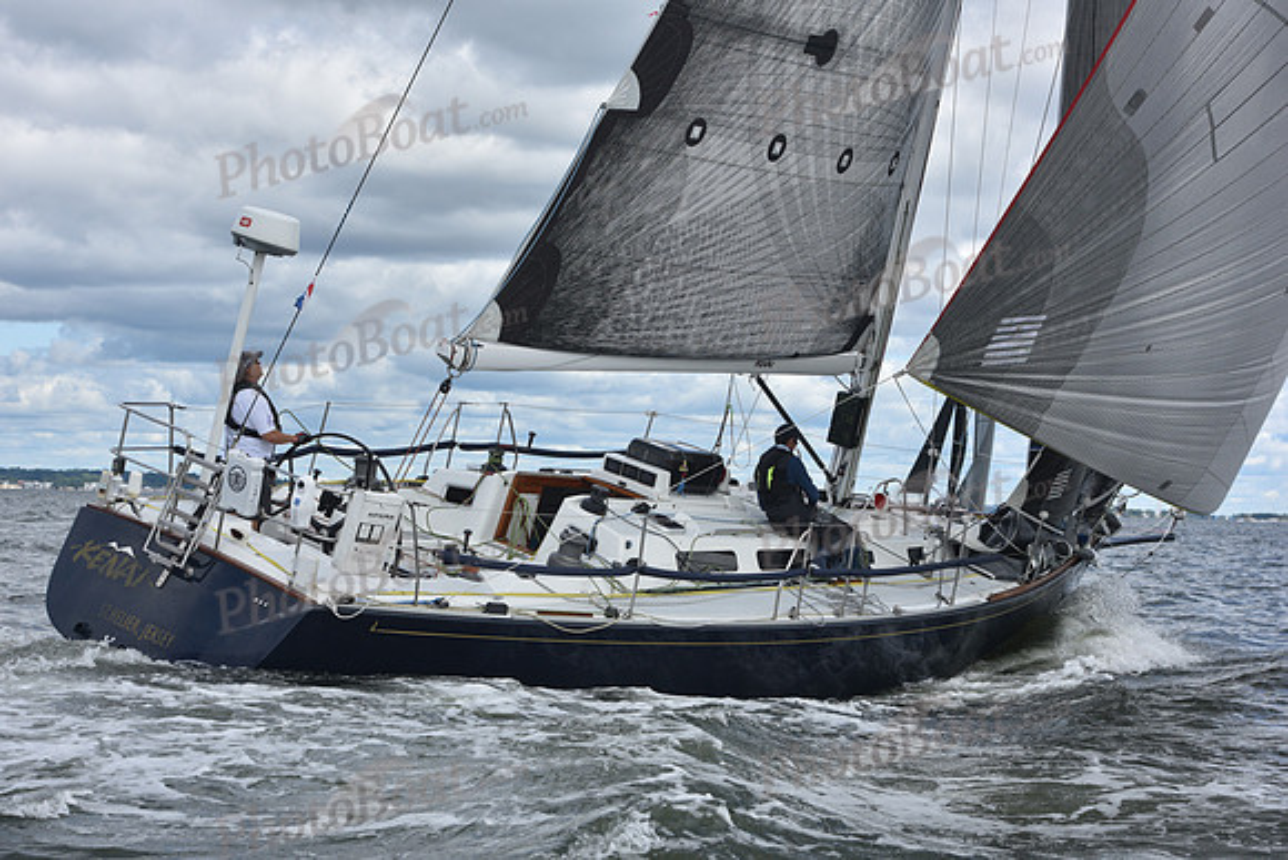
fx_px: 2505
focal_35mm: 70
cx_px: 644
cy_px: 430
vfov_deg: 19.5
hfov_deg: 28.8
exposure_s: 1/800
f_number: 9
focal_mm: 70
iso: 250
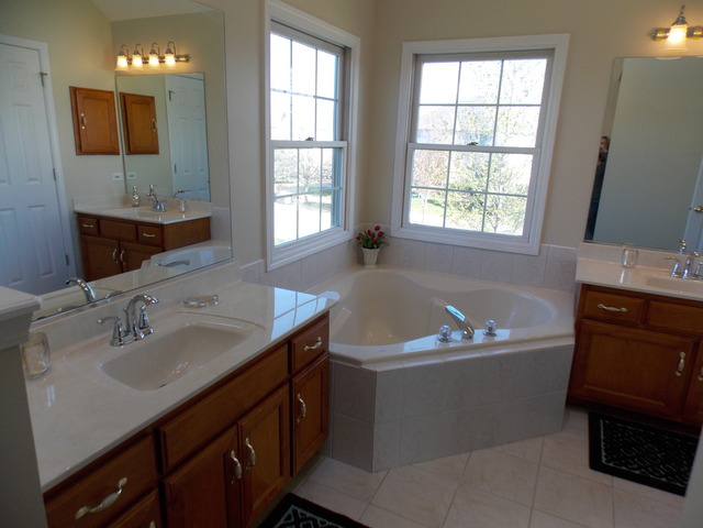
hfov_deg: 73.9
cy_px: 264
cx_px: 352
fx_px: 467
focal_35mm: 23
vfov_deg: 58.9
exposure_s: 1/80
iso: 80
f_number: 3.1
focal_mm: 4
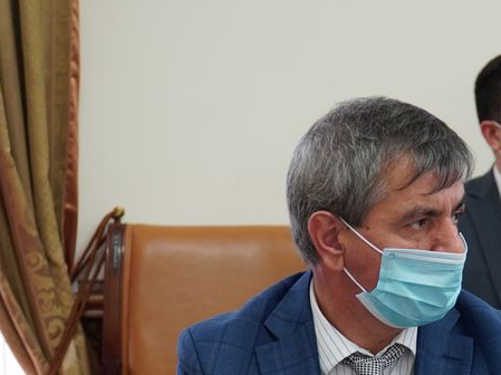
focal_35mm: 121
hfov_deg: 16.3
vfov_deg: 12.2
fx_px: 1748
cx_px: 345
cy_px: 296
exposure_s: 1/160
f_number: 4
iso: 1600
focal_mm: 47
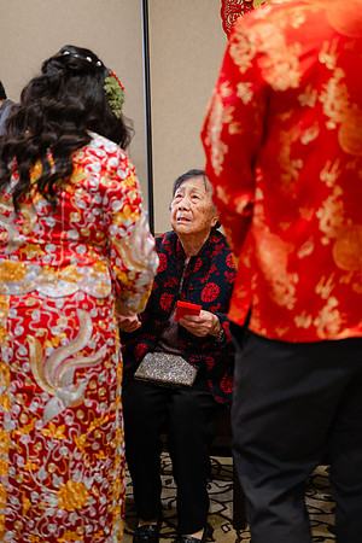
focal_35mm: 50
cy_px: 272
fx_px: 754
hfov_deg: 27.0
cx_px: 181
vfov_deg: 39.6
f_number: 1.8
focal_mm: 50
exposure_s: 1/125
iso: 640
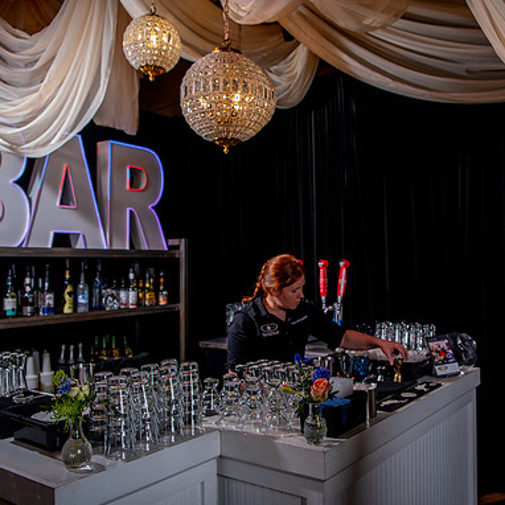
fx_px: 528
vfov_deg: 51.1
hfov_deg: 50.5
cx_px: 319
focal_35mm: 32
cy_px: 253
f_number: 3.5
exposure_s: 1/320
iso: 640
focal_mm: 24
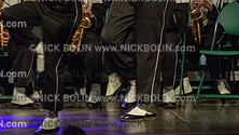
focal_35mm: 546
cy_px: -52
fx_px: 3461
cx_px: -57
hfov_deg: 3.9
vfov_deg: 2.2
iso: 8000
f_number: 5.6
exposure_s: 1/400
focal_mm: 200
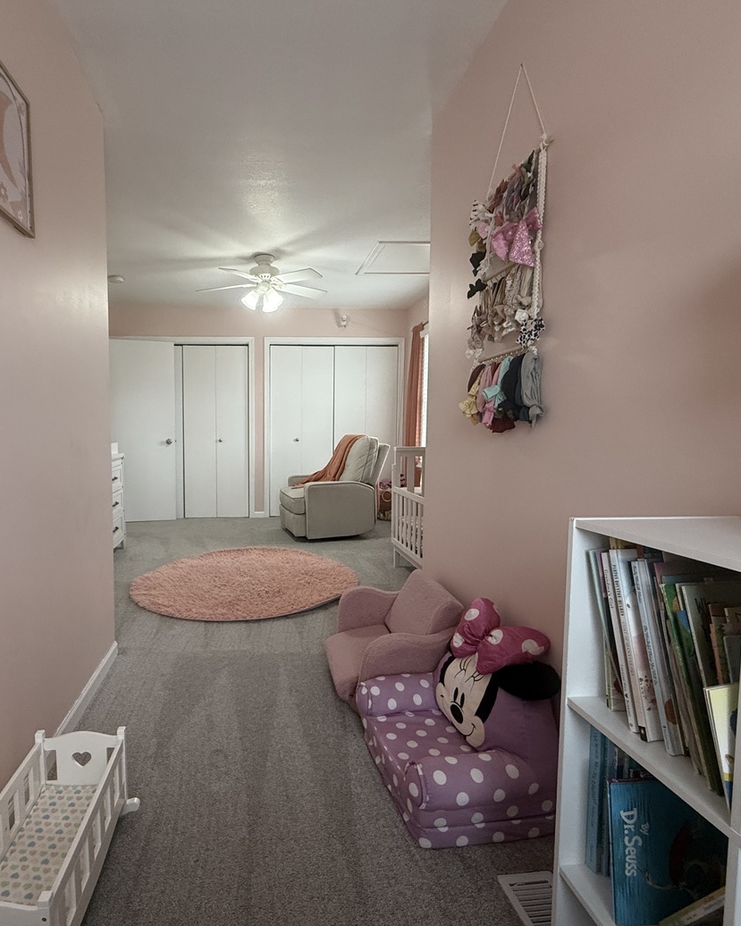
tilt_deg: -5.2
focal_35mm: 19
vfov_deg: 83.3
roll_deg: -0.1
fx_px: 521
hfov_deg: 69.9
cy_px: 472
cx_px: 283
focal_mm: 2.22
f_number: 2.2
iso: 250
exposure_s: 1/120
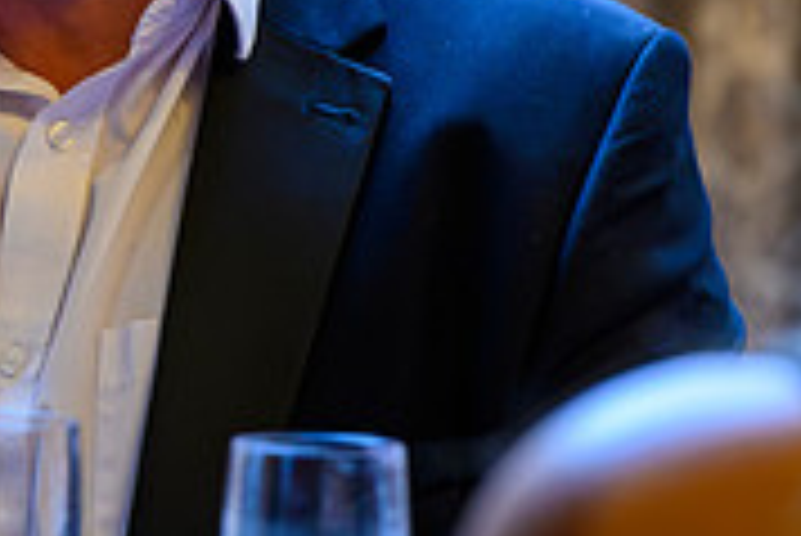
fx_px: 5077
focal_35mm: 228
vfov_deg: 6.0
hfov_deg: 9.0
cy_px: 81
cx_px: -50
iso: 8000
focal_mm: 70
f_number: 4
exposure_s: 1/200
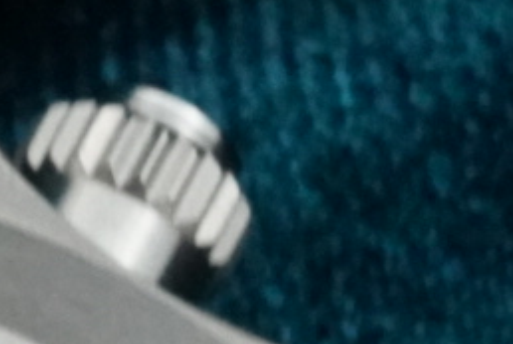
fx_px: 9378
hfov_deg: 3.1
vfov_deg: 2.1
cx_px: -121
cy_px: 1034
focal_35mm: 657
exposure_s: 1/160
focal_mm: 70
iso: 8000
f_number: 20
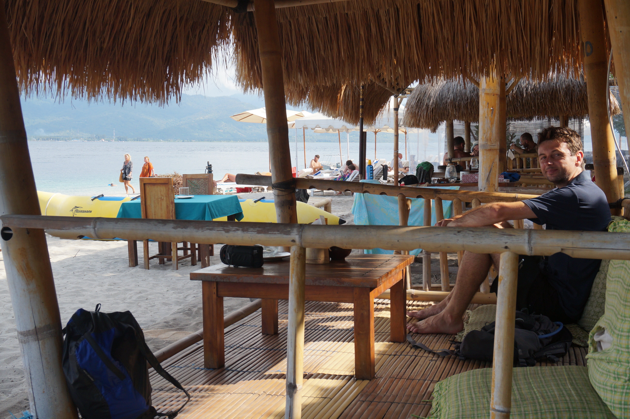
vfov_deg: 31.8
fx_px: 734
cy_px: 210
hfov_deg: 46.4
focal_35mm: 42
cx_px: 315
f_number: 9
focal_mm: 28
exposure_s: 1/250
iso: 200
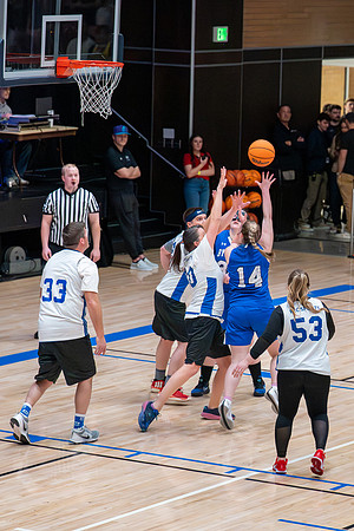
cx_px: 341
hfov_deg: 8.3
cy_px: 290
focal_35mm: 164
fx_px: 2421
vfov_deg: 12.5
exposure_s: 1/1250
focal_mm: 100
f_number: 4
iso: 8000
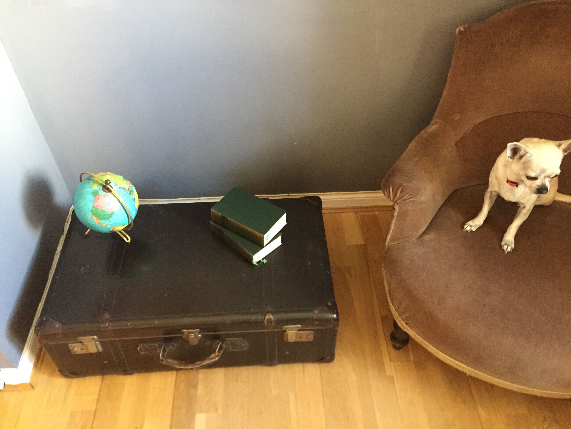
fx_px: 478
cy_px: 214
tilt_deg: -47.2
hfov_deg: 61.7
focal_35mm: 29
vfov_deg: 48.2
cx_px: 286
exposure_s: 1/17
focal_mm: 4.15
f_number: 2.2
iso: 320
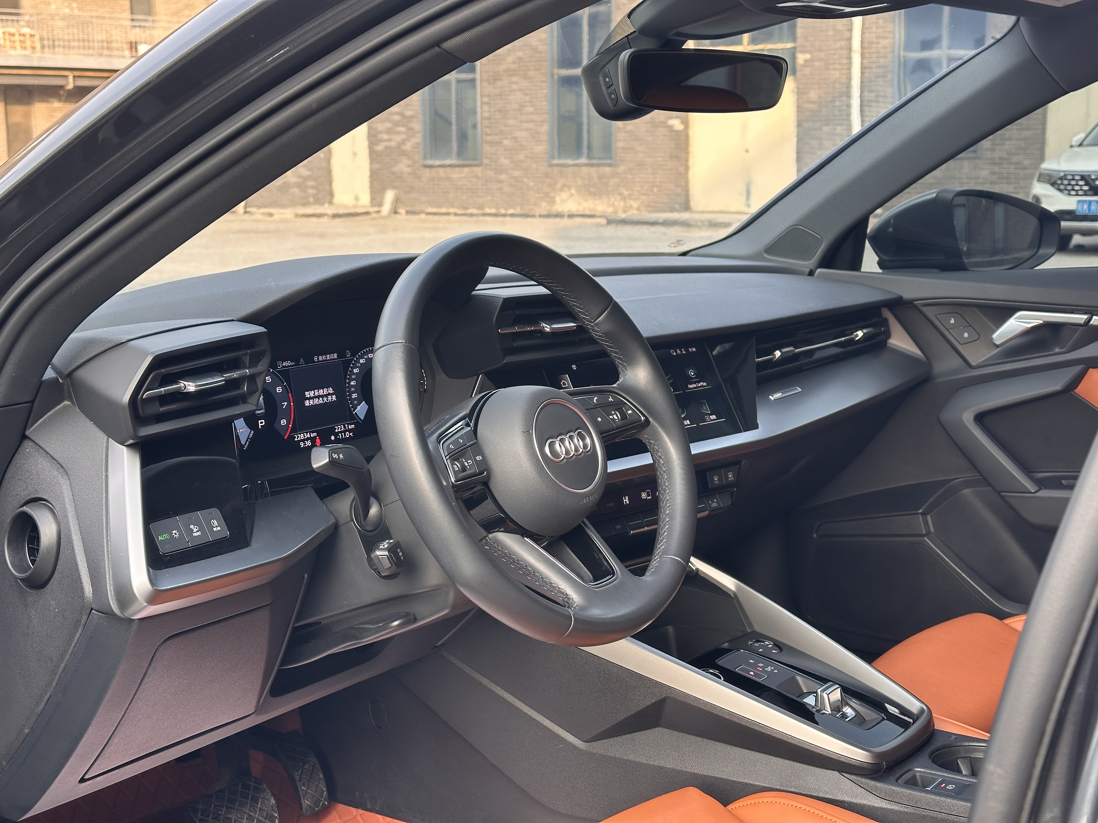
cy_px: 412
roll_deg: +0.4
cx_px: 549
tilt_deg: -10.3
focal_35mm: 48
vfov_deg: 30.3
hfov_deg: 39.7
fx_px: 1523
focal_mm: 6.86
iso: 64
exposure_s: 1/172
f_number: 1.78
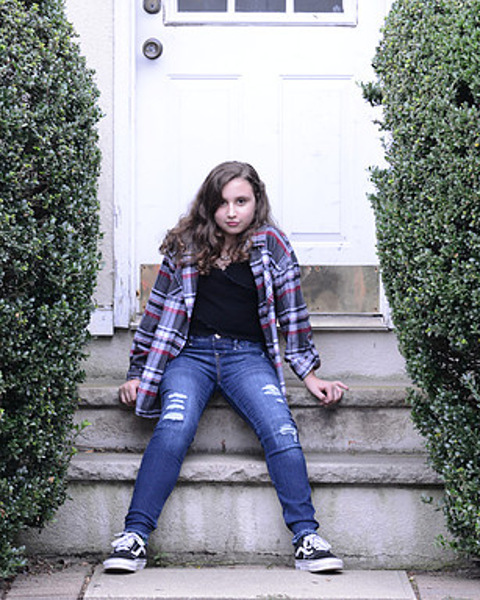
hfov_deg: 9.1
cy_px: 299
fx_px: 3020
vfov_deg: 11.4
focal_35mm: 170
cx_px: 241
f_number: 4.5
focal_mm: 120
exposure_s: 1/60
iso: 1000
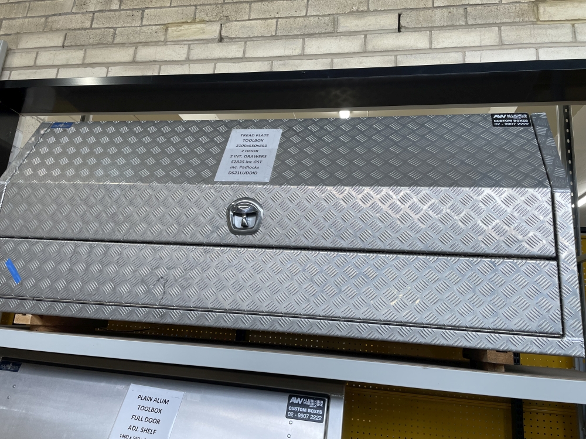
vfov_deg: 53.1
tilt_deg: +13.9
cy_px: 220
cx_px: 293
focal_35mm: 26
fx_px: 440
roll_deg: -4.2
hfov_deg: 67.3
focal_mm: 4.2
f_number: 1.6
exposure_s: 1/100
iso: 80
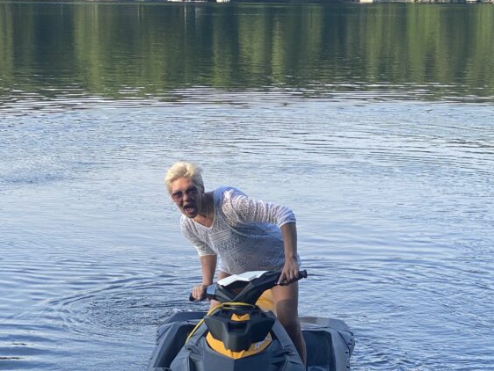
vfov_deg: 19.9
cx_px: 266
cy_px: 231
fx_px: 1056
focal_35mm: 74
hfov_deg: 26.3
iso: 20
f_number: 2
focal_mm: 6
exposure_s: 1/799
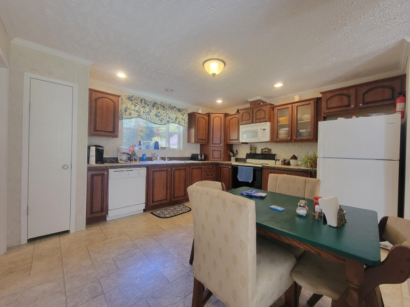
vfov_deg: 89.9
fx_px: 154
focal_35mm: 13
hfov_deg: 106.2
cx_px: 205
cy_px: 154
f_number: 2.2
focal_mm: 2.2
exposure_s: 1/60
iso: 200
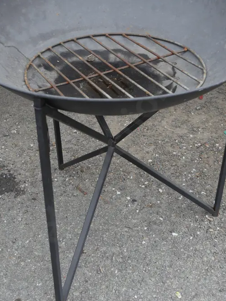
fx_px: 478
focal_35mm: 55
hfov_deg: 26.6
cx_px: 106
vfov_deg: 34.9
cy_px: 160
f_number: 4
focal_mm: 18
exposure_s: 1/125
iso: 200
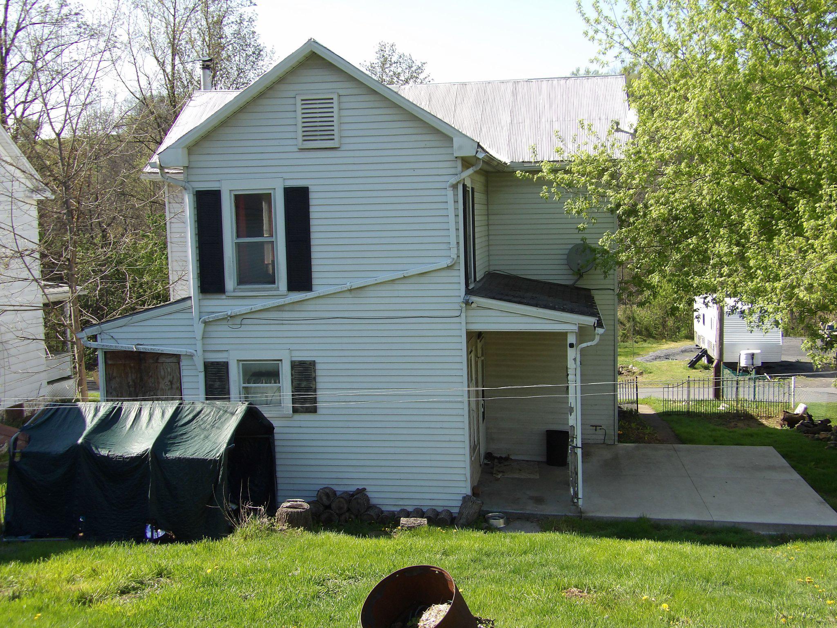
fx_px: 943
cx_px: 418
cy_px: 314
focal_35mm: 39
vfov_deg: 36.8
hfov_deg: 47.9
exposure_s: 1/504
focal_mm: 7
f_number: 3.2
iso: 100
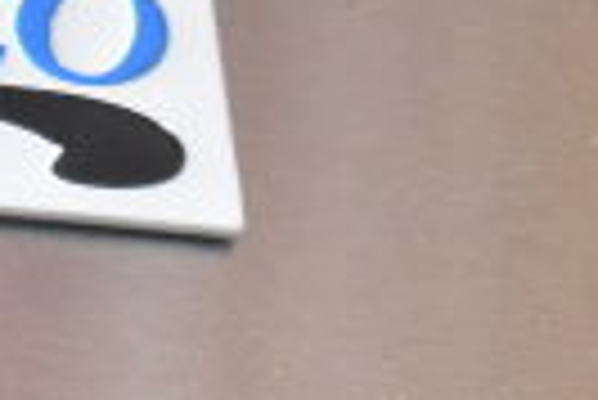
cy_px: 7
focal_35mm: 377
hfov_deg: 5.3
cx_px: -656
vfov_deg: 3.6
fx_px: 6274
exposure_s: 1/100
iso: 3200
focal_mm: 55
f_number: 5.6
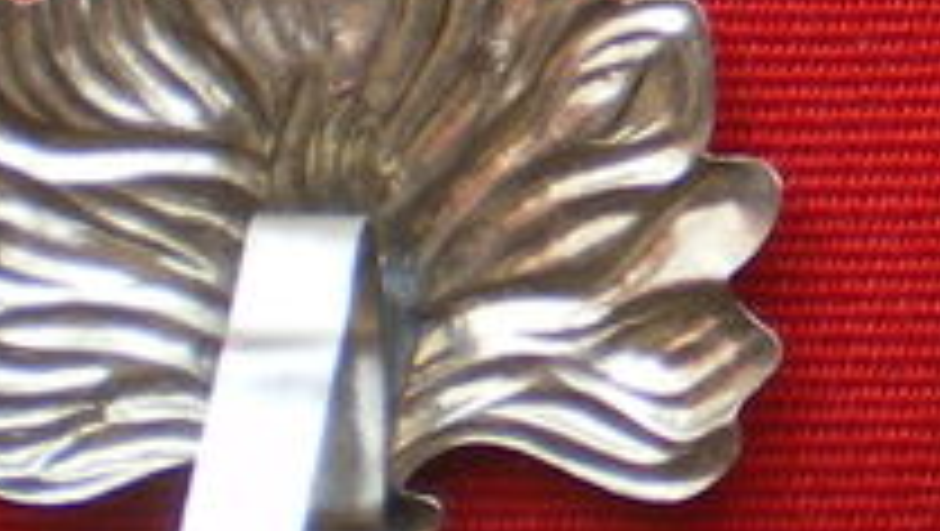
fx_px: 4940
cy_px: -180
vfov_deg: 6.1
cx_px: 1426
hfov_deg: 10.5
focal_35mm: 198
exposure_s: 1/50
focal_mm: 6.3
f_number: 3.1
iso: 100
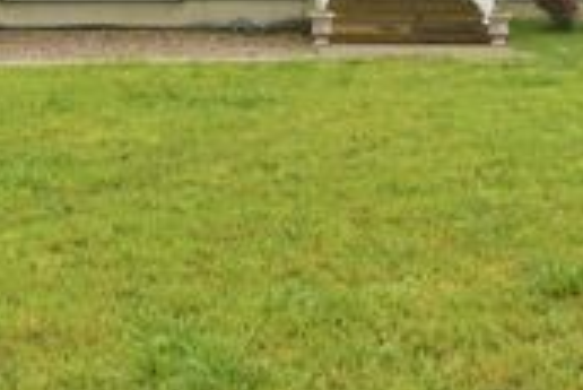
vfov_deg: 15.2
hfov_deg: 23.4
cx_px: 271
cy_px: -66
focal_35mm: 87
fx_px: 1410
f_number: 9
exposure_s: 1/125
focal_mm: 30
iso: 320
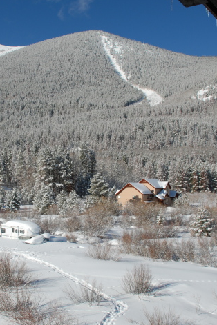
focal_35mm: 51
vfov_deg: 38.9
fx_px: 461
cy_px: 172
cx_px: 63
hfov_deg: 26.2
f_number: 9
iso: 100
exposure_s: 1/320
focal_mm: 20
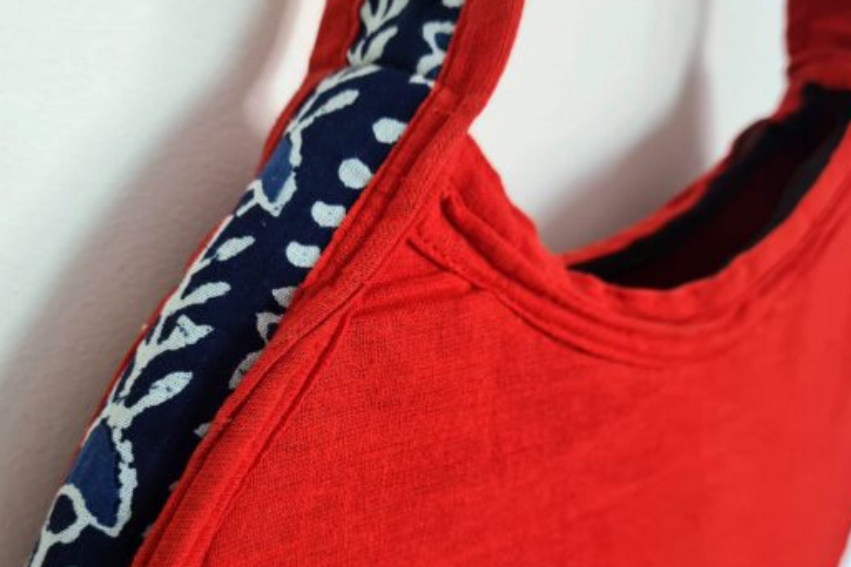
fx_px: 874
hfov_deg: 51.7
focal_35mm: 37
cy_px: 363
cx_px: 361
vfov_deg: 35.7
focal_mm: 5.4
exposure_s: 1/120
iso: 160
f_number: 1.8
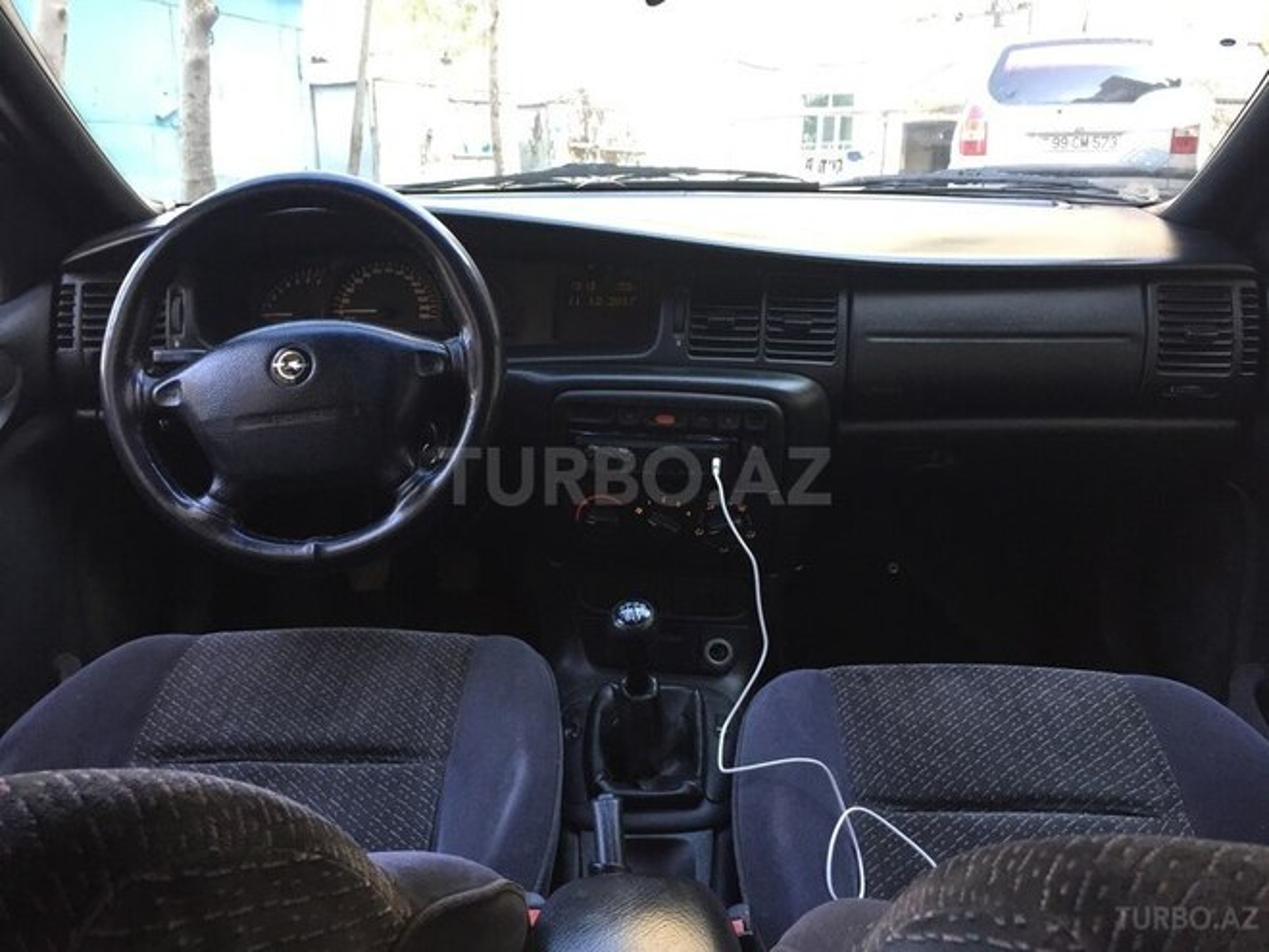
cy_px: 476
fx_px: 1063
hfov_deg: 61.7
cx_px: 634
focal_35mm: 29
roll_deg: -1.3
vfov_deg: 48.2
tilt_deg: -13.6
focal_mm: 4.15
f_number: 2.2
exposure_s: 1/33
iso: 64
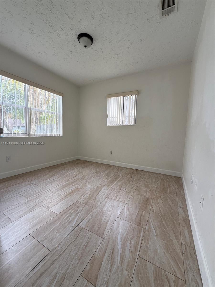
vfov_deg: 102.1
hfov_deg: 85.7
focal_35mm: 14
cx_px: 108
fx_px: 116
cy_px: 144
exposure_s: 1/133
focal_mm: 2.22
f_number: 2.2
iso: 64
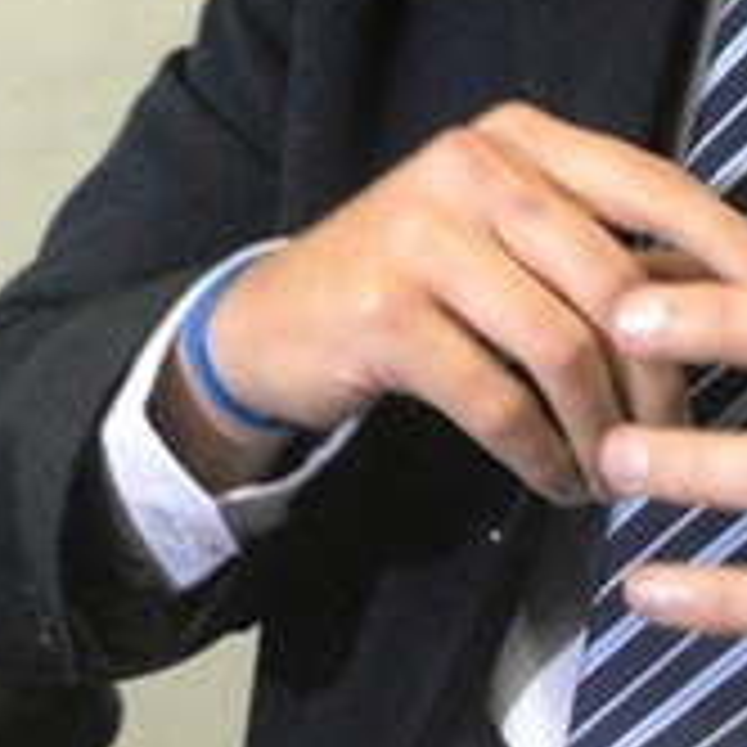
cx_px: 432
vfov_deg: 10.8
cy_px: -50
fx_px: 3906
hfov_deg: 10.9
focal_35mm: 160
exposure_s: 1/50
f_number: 4.2
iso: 800
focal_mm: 26
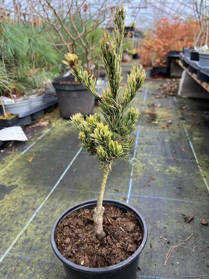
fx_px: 209
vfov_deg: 67.3
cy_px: 140
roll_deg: -0.8
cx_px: 104
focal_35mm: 26
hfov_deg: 53.1
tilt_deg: -23.8
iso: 40
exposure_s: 1/170
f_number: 1.6
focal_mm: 5.1
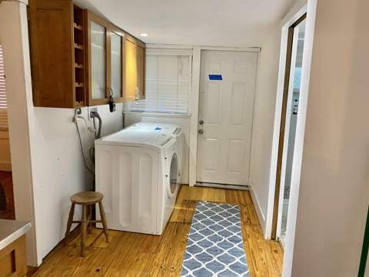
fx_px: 277
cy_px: 138
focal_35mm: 26
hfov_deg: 67.3
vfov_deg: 53.1
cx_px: 184
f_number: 1.8
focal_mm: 4.25
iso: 200
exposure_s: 1/60
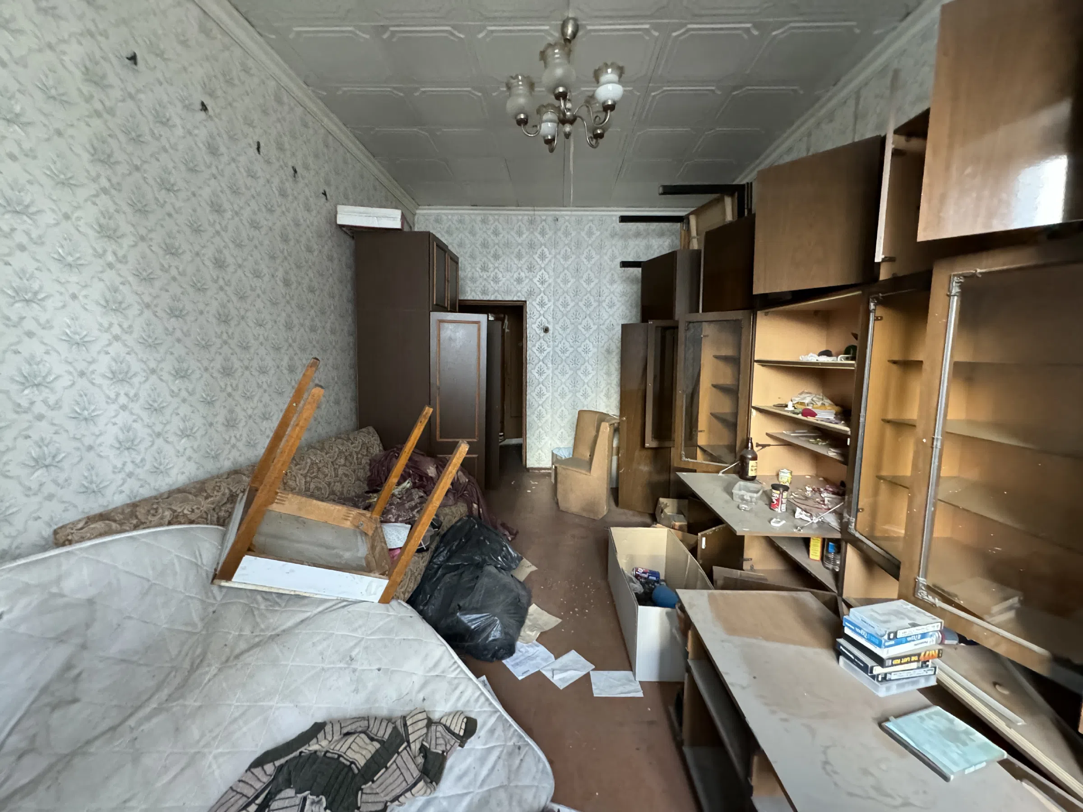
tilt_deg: -3.3
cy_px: 406
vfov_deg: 85.7
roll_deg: +0.8
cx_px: 542
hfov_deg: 102.1
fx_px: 438
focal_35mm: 14
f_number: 2.2
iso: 1250
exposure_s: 1/60
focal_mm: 2.22
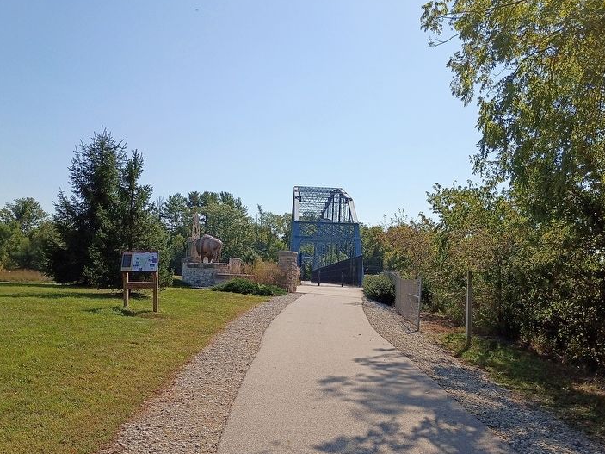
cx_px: 314
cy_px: 248
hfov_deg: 55.3
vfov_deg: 42.9
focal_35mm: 33
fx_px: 577
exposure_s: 1/2137
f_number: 1.8
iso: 104
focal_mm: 4.27
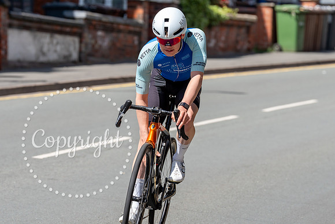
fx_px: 2522
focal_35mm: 271
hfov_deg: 7.6
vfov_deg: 5.1
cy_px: 70
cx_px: 173
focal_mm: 197
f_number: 5.6
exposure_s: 1/1000
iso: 320
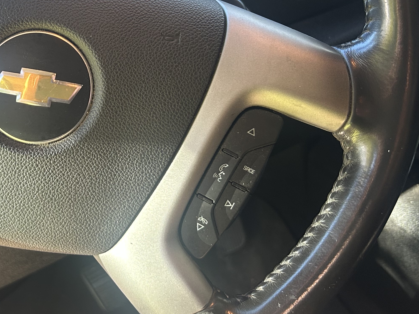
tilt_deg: -26.0
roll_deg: +27.0
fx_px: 641
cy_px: 120
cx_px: 72
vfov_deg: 27.4
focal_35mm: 53
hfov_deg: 34.8
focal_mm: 5.7
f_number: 1.5
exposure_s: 1/79
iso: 125
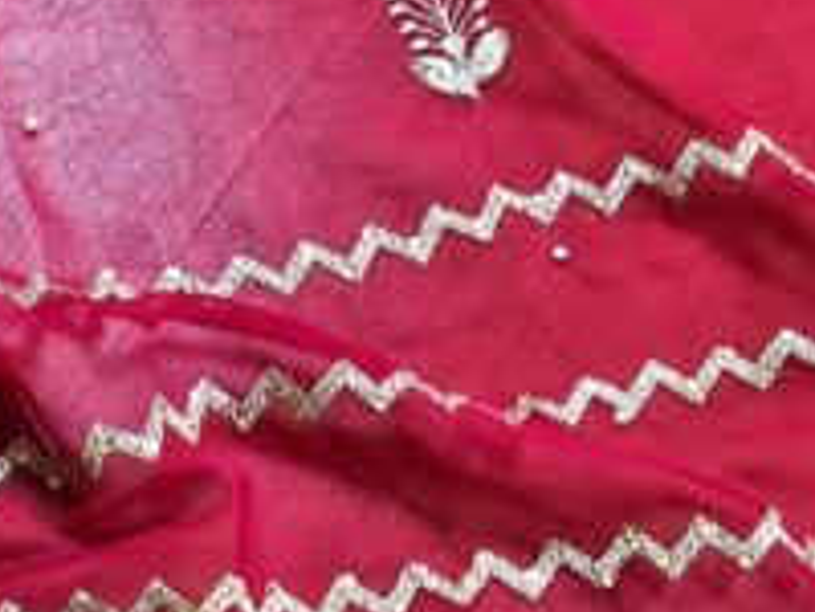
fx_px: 2143
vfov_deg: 16.2
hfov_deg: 21.5
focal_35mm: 91
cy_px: 418
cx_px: 289
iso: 200
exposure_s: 1/120
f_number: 1.8
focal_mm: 5.4
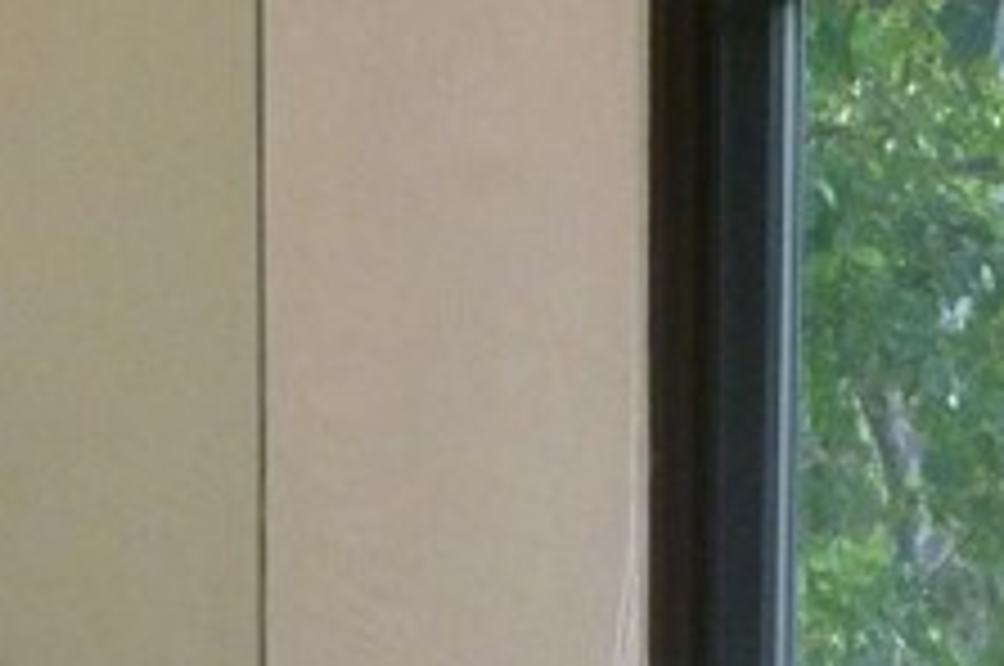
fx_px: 3732
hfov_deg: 15.3
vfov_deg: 10.2
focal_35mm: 134
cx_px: 437
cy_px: 576
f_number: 3.3
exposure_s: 1/60
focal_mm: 5
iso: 320
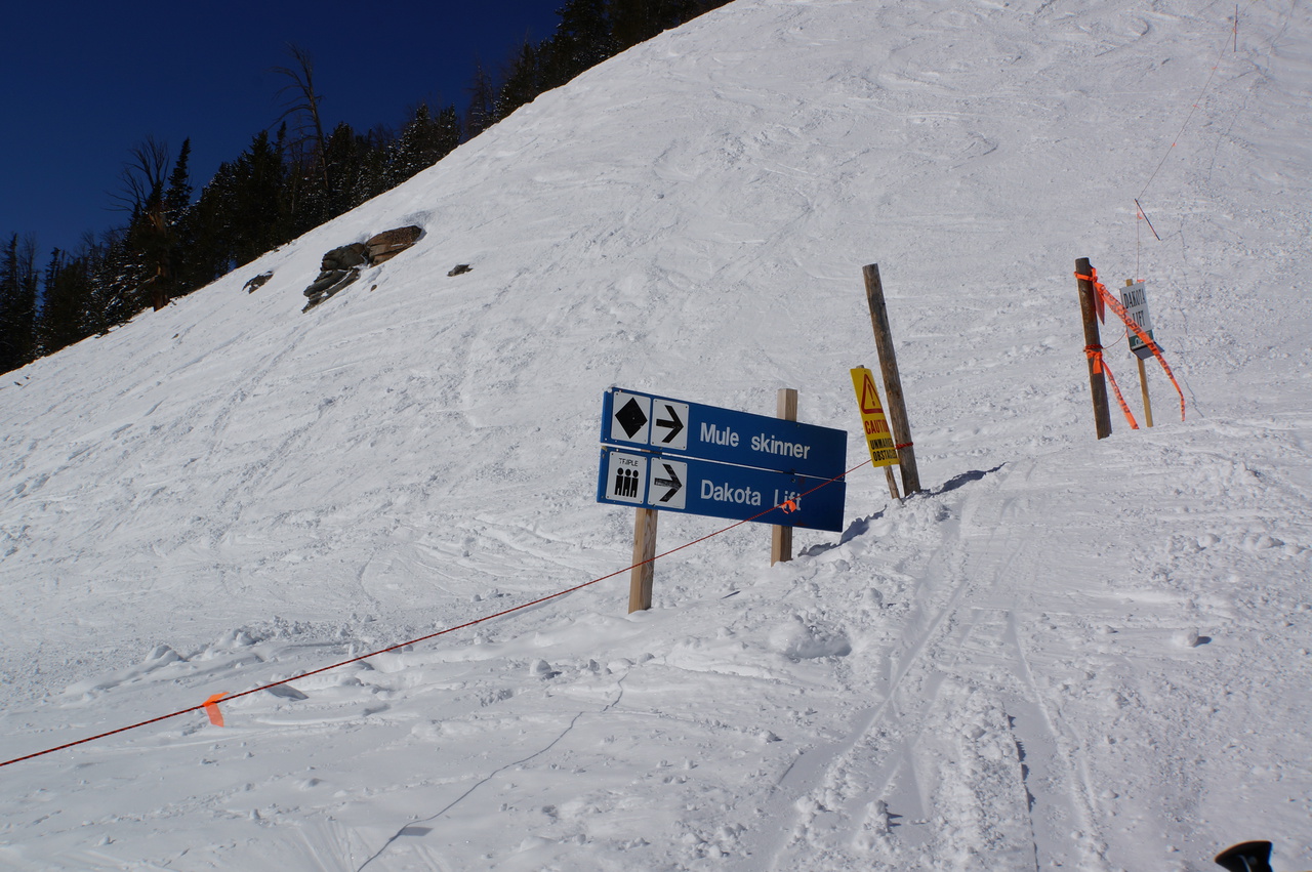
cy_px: 436
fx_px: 1535
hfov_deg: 46.3
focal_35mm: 42
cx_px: 656
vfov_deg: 31.7
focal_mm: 28.1
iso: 100
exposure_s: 1/320
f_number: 16
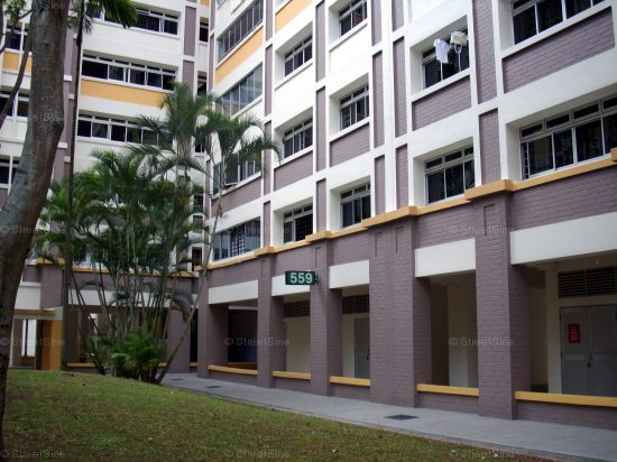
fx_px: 659
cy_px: 231
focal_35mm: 37
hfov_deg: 50.2
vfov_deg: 38.6
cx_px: 308
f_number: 2.8
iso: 80
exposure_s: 1/160
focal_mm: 6.2
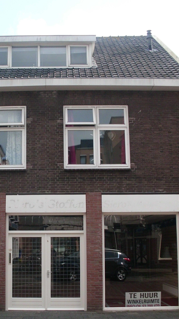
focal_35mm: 48
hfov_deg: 24.5
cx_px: 37
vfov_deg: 42.8
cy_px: 181
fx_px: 405
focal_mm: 6.3
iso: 100
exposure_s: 1/160
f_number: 7.3
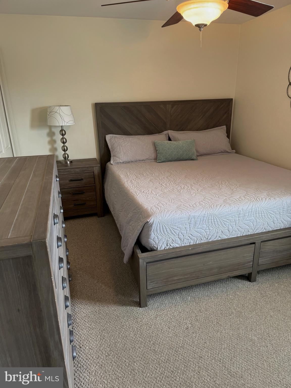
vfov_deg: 71.6
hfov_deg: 56.8
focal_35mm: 24
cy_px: 194
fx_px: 269
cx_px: 146
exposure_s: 1/60
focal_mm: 6.76
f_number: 1.78
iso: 100
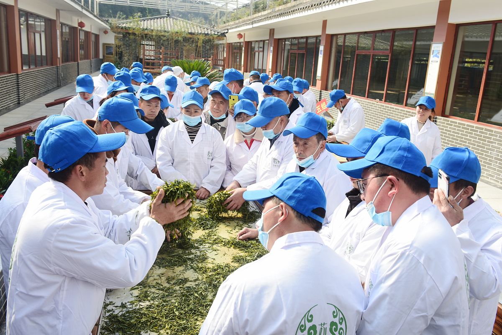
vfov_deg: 41.1
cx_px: 251
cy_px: 168
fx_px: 446
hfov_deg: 58.7
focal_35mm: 32
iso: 200
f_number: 8
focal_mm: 32
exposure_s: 1/125
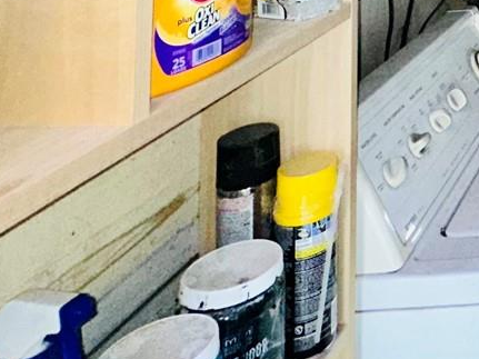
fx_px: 719
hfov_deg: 28.2
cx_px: 668
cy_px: -239
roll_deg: +1.1
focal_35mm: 52
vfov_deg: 21.4
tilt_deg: +4.5
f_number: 2.2
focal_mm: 2.22
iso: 250
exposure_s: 1/60
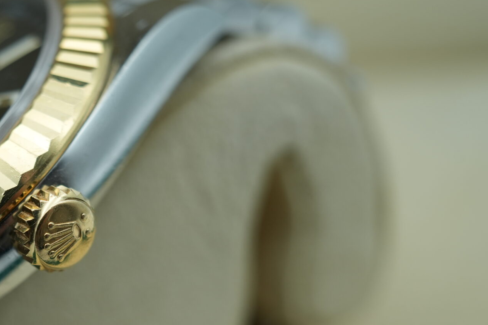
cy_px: 269
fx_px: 962
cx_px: 11
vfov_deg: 19.0
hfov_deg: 27.0
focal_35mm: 71
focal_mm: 35
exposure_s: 1/250
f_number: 5
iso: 400
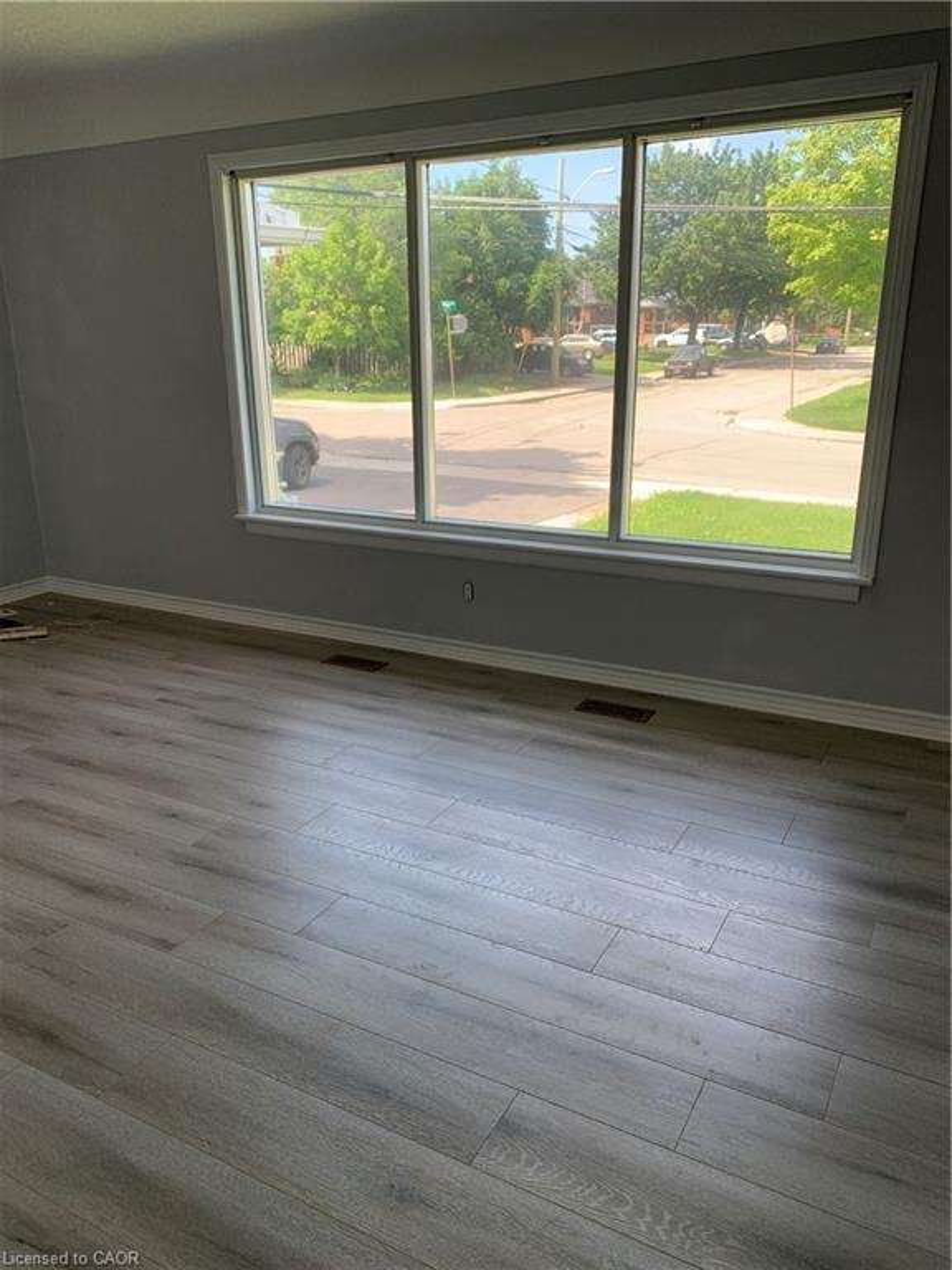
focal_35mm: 26
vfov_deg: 67.3
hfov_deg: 53.1
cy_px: 635
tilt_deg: -18.0
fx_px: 953
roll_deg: +1.1
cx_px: 476
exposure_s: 1/270
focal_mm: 4.25
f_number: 1.8
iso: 25
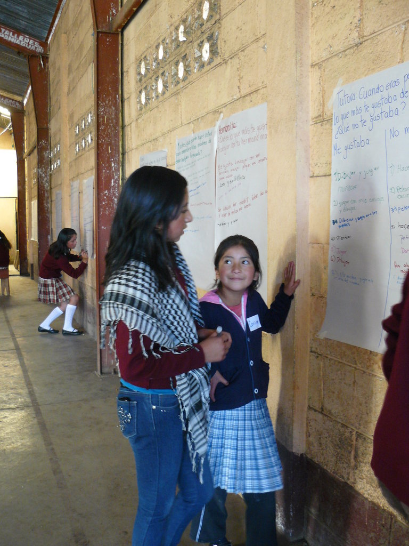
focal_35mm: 36
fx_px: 567
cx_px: 204
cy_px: 273
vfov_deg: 51.4
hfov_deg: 39.7
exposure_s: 1/8
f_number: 2.8
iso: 200
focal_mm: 6
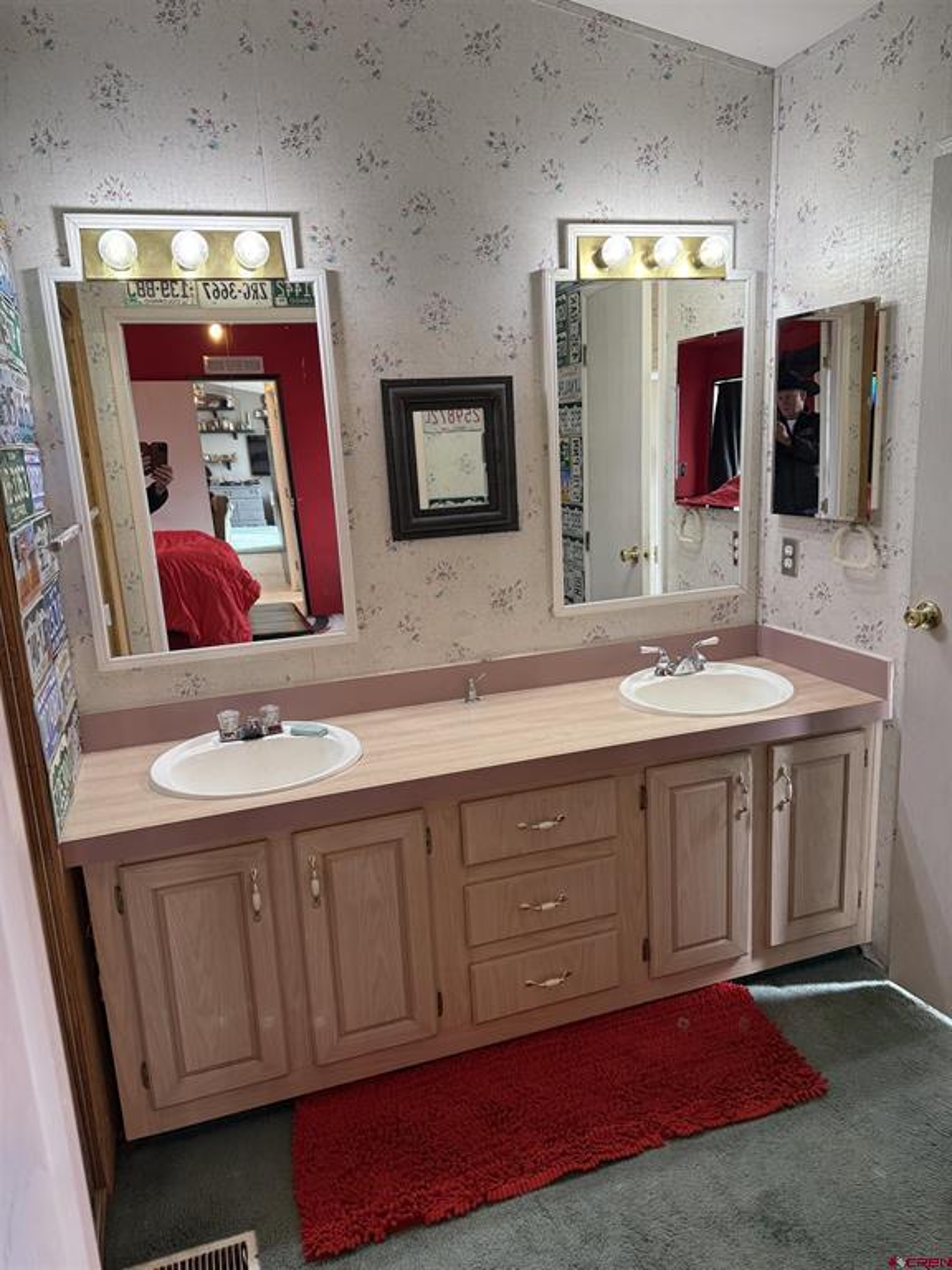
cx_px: 476
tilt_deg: -11.2
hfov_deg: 56.8
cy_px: 635
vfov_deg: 71.6
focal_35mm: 24
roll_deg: +2.1
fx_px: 880
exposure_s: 1/120
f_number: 1.78
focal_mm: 6.76
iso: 160
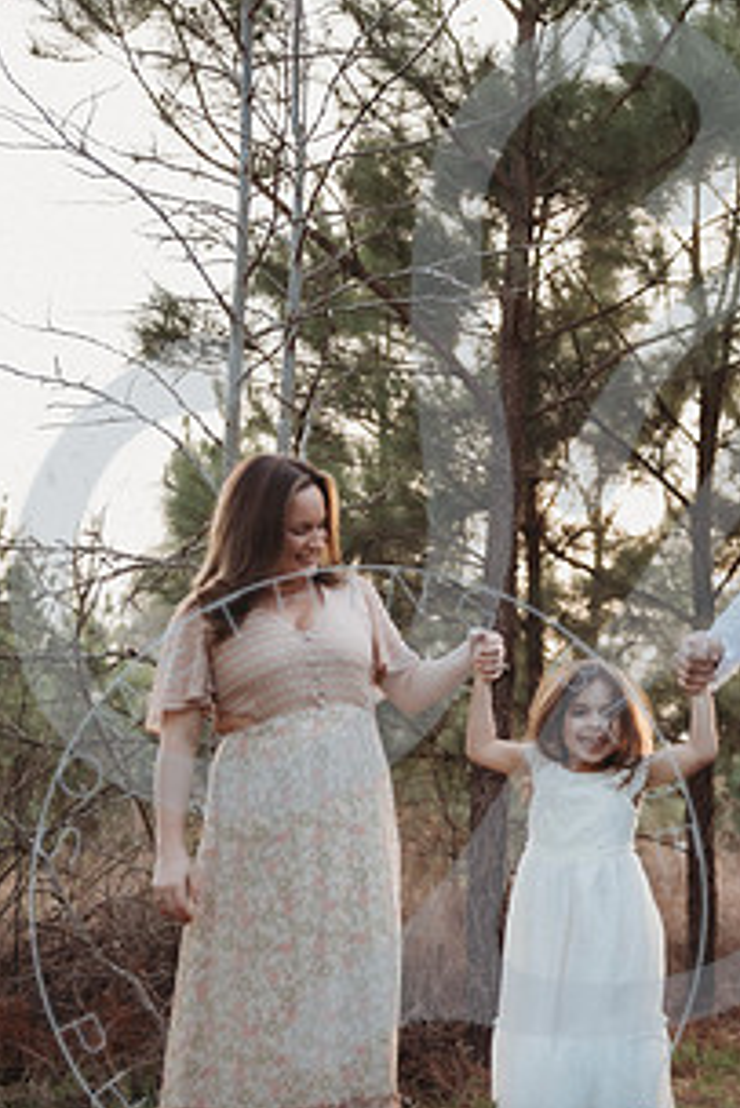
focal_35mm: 74
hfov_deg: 18.4
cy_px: 627
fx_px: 2279
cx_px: 532
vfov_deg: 27.3
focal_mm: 50
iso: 200
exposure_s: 1/125
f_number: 2.8
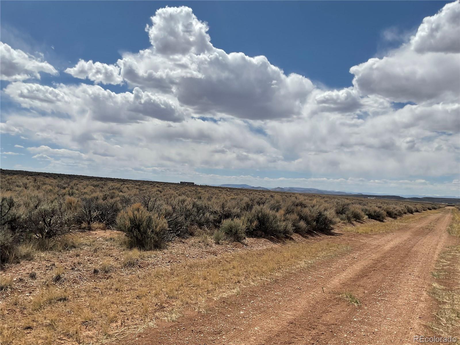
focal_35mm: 29
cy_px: 172
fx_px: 385
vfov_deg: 48.2
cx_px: 230
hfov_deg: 61.7
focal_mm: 3
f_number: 1.8
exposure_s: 1/4785
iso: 16
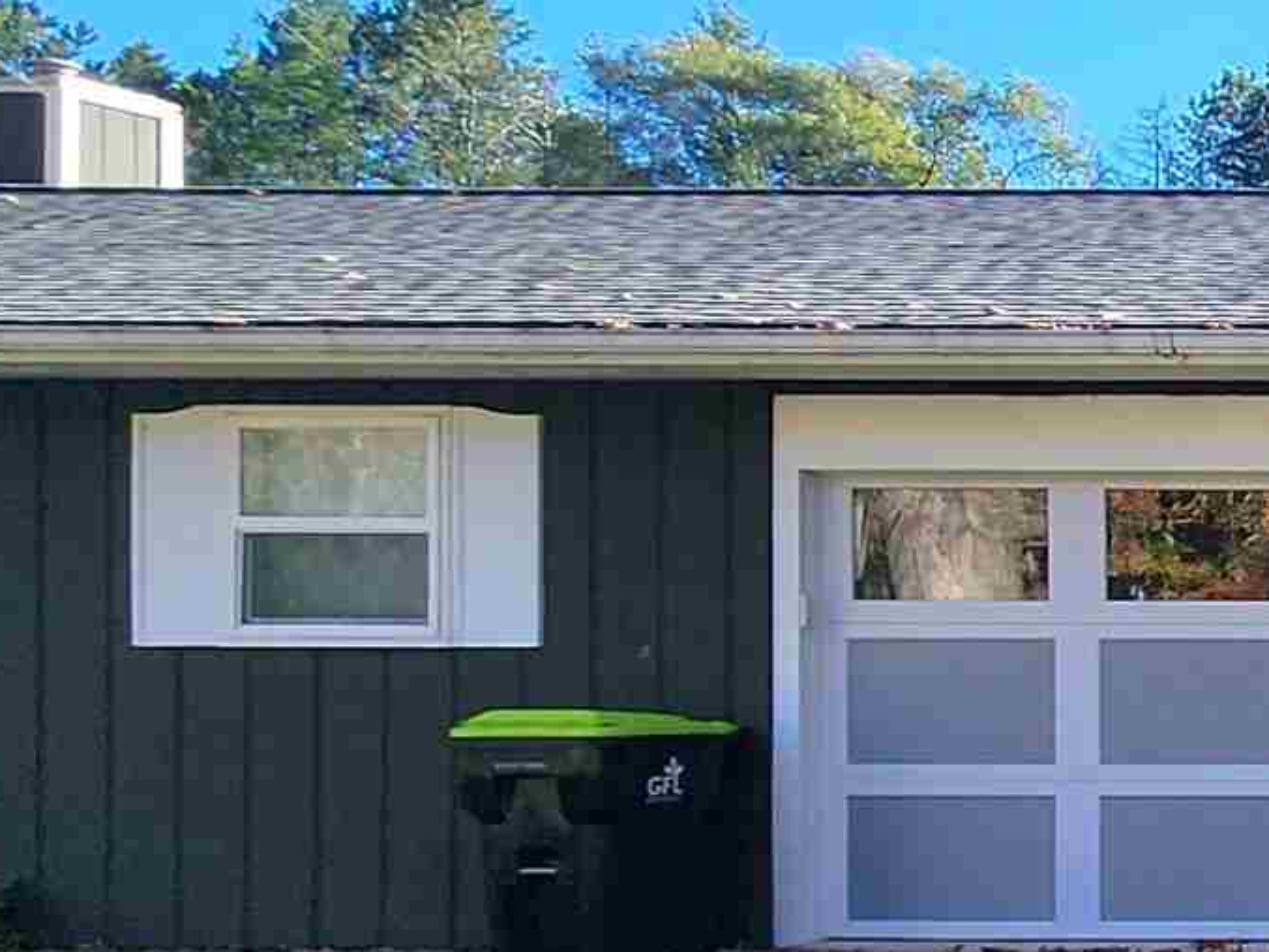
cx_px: 2553
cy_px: 660
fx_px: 2163
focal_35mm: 59
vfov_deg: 24.7
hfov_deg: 19.0
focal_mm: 2.2
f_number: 2.2
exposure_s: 1/1111
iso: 50
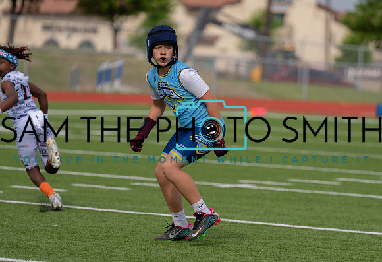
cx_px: 198
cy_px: 147
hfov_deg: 8.4
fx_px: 2594
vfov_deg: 5.8
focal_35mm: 242
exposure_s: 1/1600
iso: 100
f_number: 2.8
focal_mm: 171
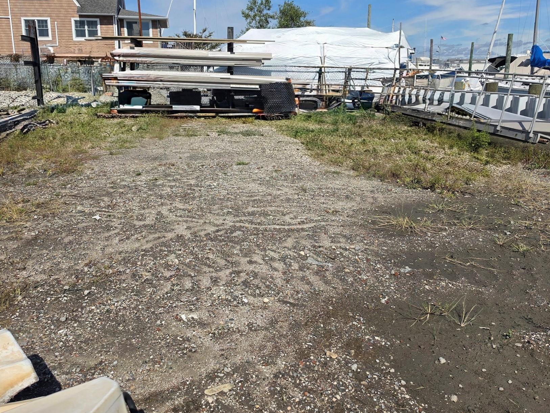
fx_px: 461
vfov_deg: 48.1
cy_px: 176
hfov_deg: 61.6
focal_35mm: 29
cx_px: 265
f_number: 1.4
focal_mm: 6.5
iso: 50
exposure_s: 1/7939
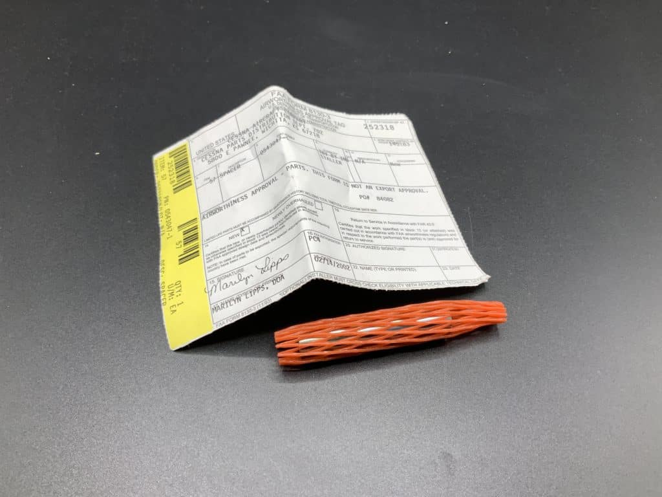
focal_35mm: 29
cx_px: 331
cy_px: 248
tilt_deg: -56.1
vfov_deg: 48.2
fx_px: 555
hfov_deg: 61.7
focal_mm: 3
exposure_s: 1/186
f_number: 1.8
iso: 16
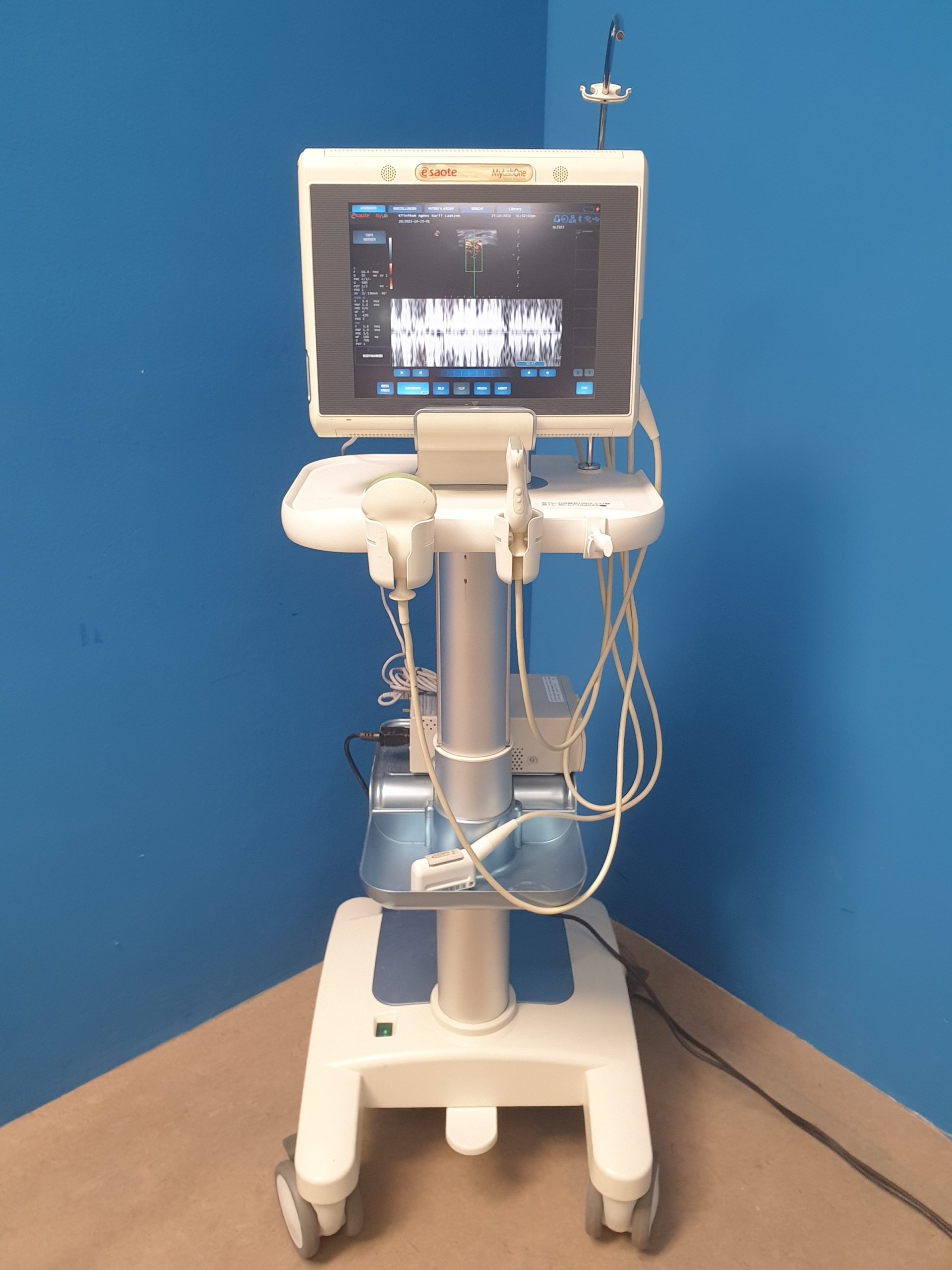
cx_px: 476
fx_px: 953
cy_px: 635
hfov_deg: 53.1
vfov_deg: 67.3
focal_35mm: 26
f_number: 2.4
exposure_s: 1/50
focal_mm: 4.3
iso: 250
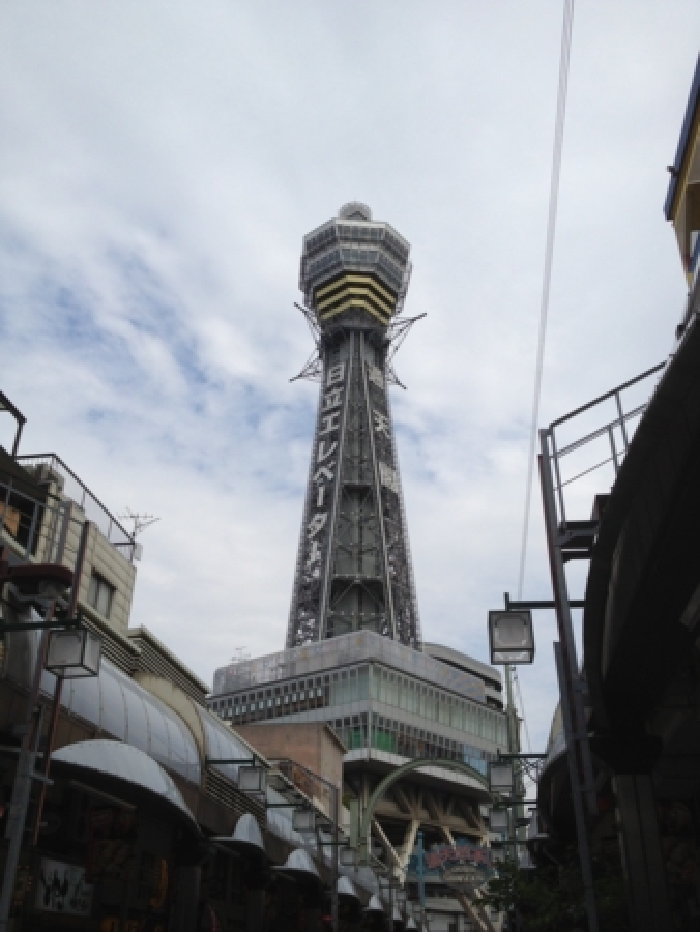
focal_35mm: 35
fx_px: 943
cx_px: 350
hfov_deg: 40.7
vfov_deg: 52.6
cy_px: 466
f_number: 2.4
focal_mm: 4.28
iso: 64
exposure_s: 1/2513
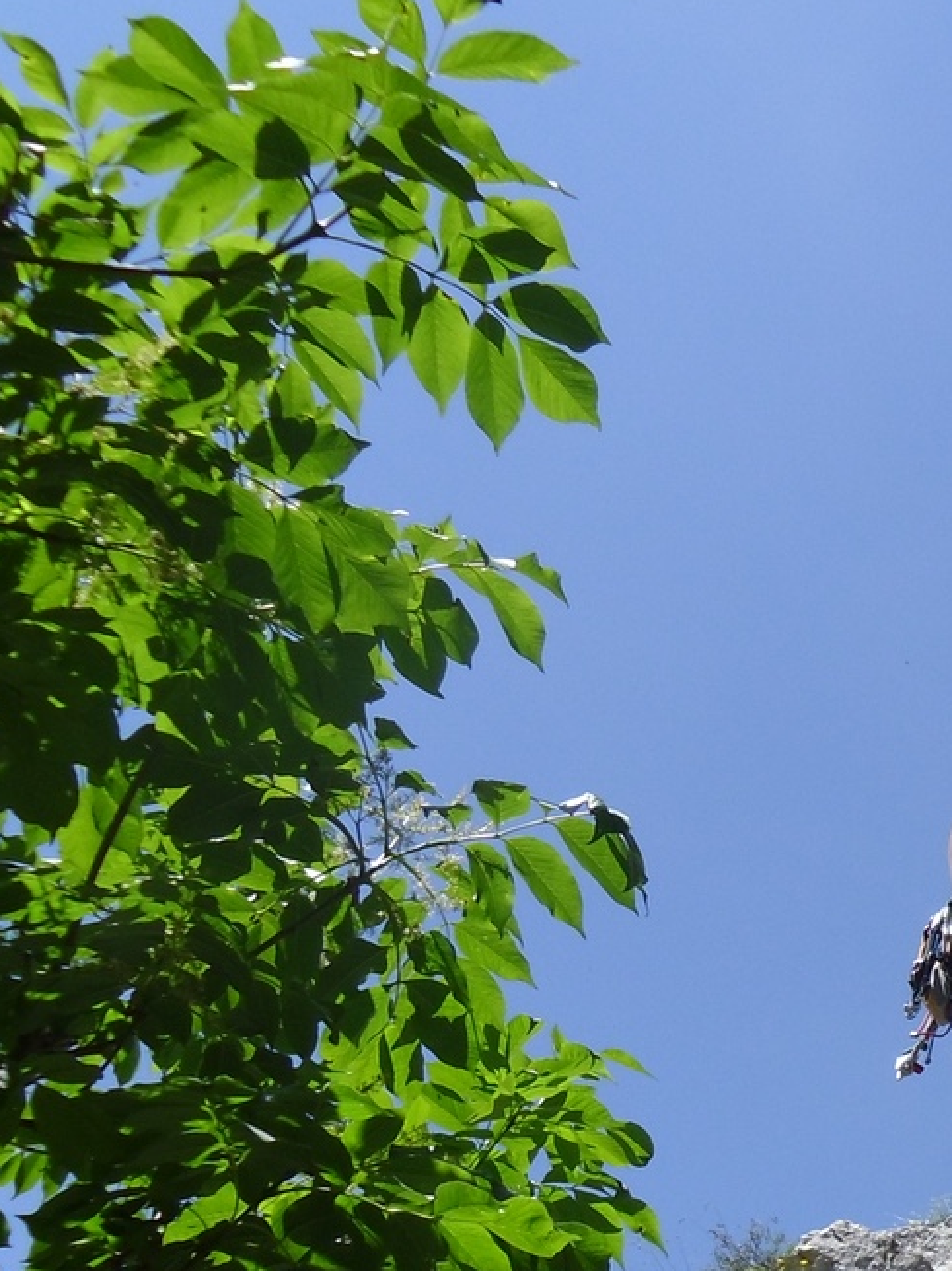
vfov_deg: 25.3
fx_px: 2790
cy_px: 975
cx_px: 1112
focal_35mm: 76
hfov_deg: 18.5
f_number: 3.3
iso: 80
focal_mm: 5.6
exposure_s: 1/861
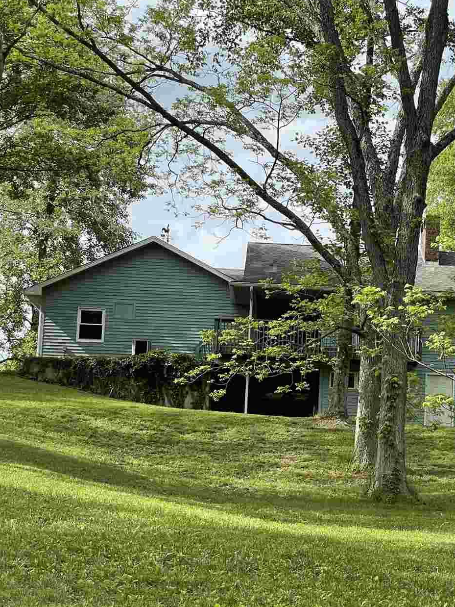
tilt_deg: +9.4
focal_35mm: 86
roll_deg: -1.5
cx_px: 461
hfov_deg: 16.8
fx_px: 1507
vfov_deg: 22.7
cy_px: 338
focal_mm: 6
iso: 25
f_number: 2
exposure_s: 1/737
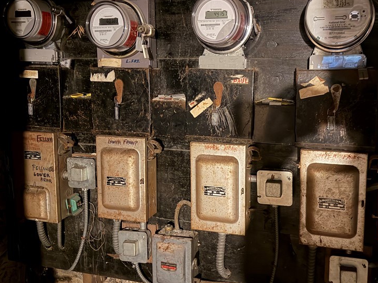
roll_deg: -0.6
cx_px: 223
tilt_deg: -7.0
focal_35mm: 34
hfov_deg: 53.7
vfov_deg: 41.7
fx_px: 371
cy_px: 126
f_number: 1.78
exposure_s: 1/9
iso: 2000
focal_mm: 6.76
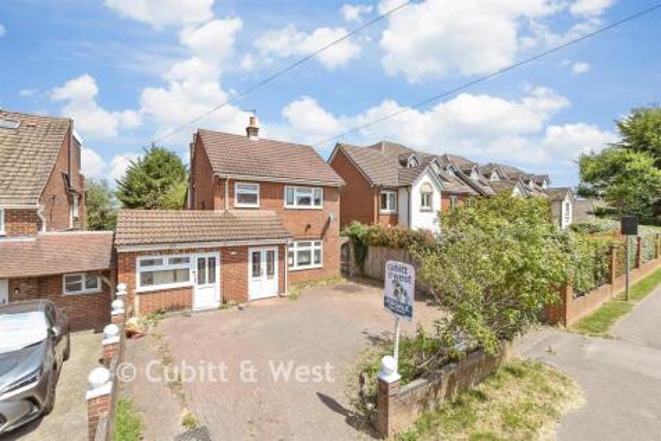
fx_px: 275
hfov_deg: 100.4
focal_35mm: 15
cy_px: 220
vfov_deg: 77.4
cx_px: 330
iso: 160
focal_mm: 10
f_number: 10
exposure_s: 1/100
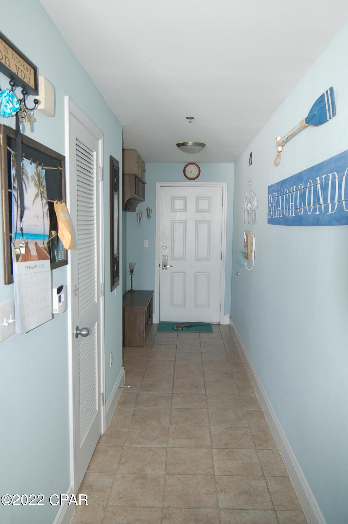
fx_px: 415
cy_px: 262
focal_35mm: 28
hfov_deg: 45.5
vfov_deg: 64.6
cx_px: 174
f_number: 4
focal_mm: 19
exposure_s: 1/60
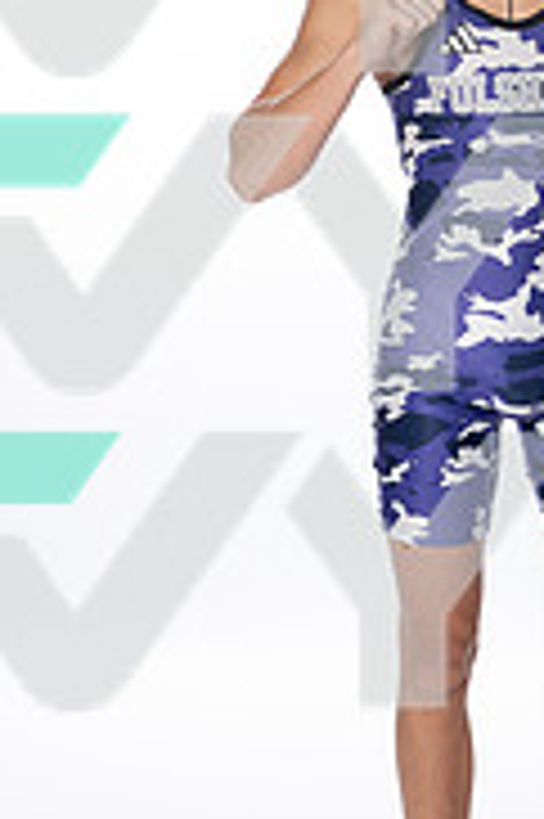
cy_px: 256
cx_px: 522
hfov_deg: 10.8
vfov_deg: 16.2
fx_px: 2861
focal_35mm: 126
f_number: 8
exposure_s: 1/250
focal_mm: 51
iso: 800
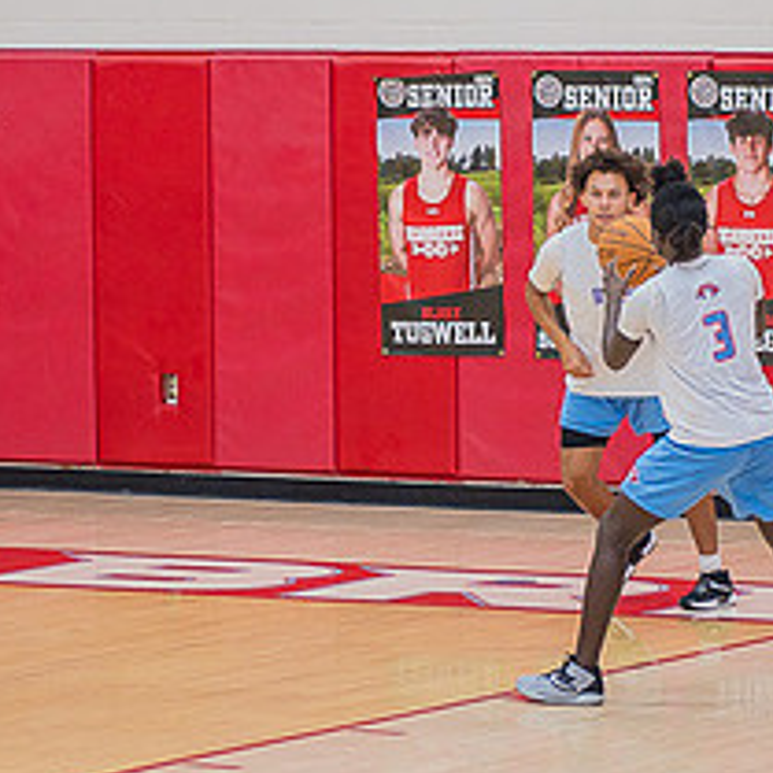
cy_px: 285
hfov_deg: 6.5
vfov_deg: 6.5
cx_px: 466
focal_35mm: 271
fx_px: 6847
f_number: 4.8
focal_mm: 102
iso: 1000
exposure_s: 1/250
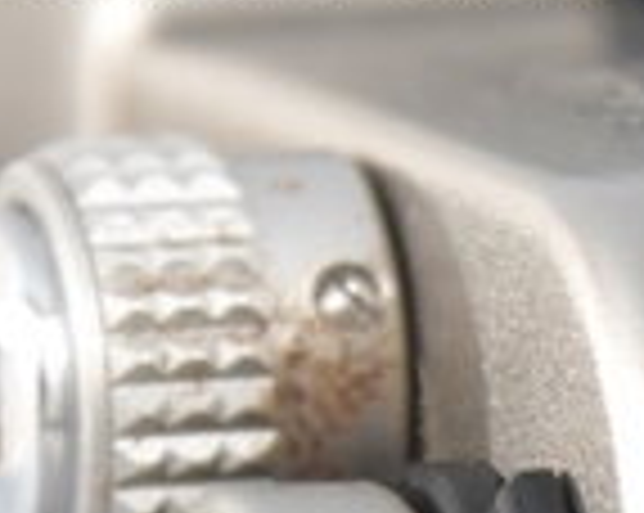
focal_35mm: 2366
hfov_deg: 0.8
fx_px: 45034
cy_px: 632
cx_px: 1720
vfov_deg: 0.7
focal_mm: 300
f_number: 10
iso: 400
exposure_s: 1/250
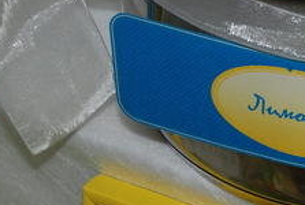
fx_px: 1257
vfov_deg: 9.3
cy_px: -6
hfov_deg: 13.7
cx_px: 295
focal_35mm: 148
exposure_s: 1/50
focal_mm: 40
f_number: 5
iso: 100
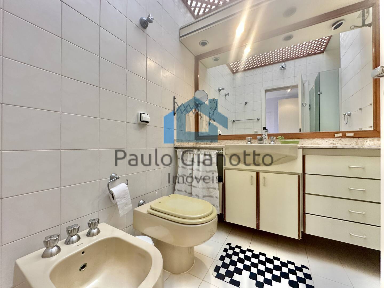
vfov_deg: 85.7
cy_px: 144
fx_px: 155
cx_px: 192
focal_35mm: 14
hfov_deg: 102.1
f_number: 2.2
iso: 160
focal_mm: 2.22
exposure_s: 1/120
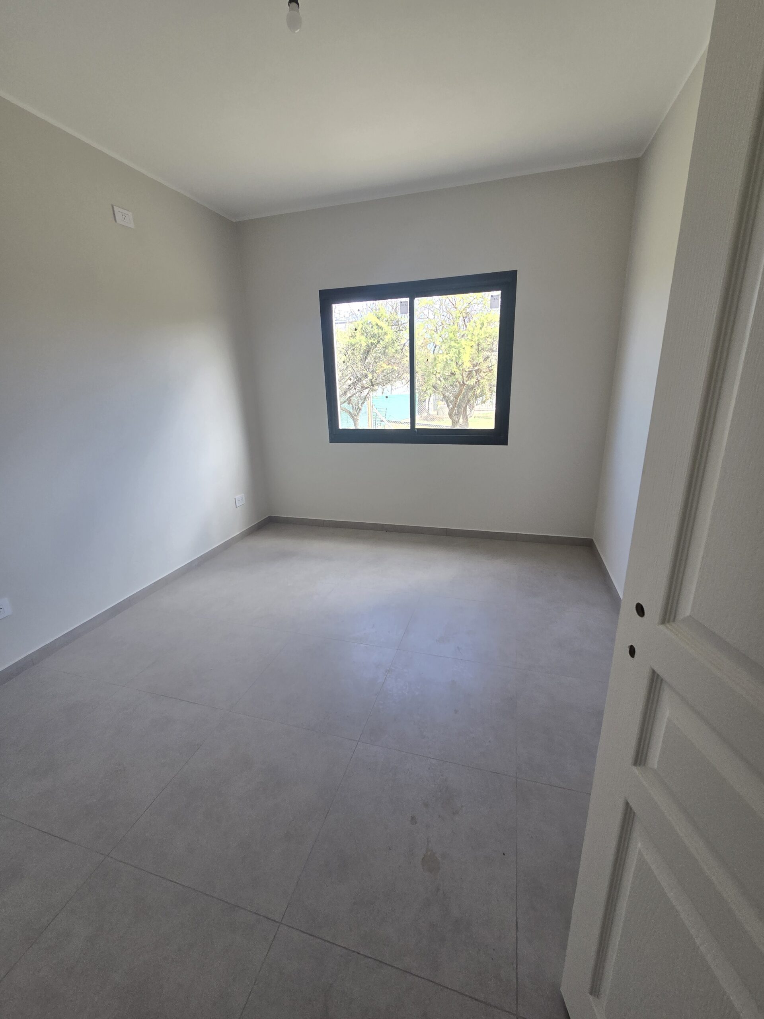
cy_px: 510
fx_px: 383
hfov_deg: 89.9
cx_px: 382
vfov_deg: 106.2
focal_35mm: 13
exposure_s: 1/120
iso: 80
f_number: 2.2
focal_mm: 2.2
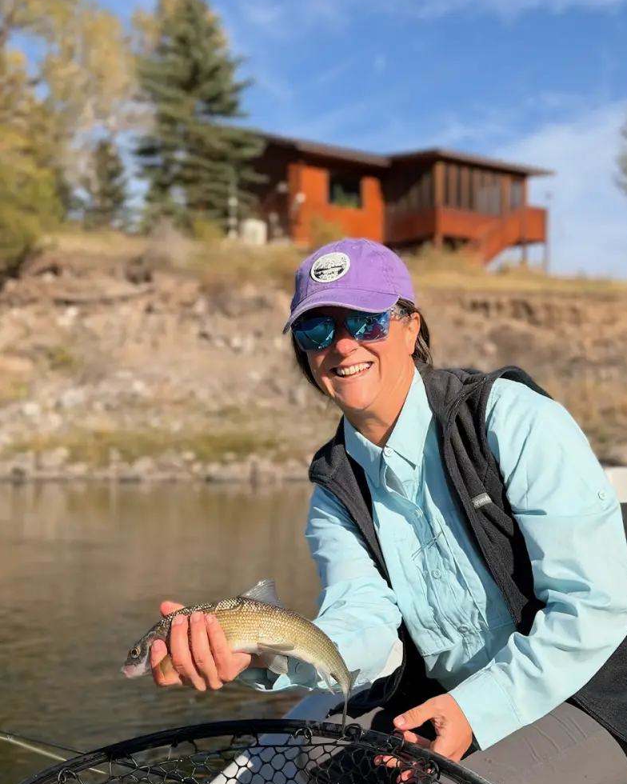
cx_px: 319
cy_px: 420
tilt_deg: +2.0
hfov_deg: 29.7
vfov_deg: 36.6
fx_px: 1183
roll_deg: +0.4
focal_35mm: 51
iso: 64
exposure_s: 1/4878
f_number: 1.78
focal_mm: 6.76
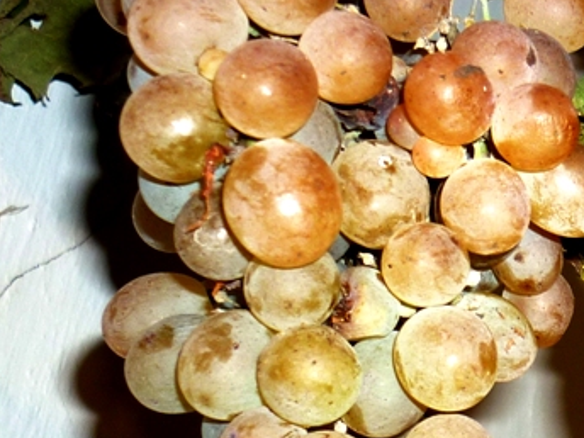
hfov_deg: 38.9
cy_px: 230
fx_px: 810
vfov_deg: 30.3
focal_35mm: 48
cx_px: 416
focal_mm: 5.5
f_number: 2.8
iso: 100
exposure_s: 1/30
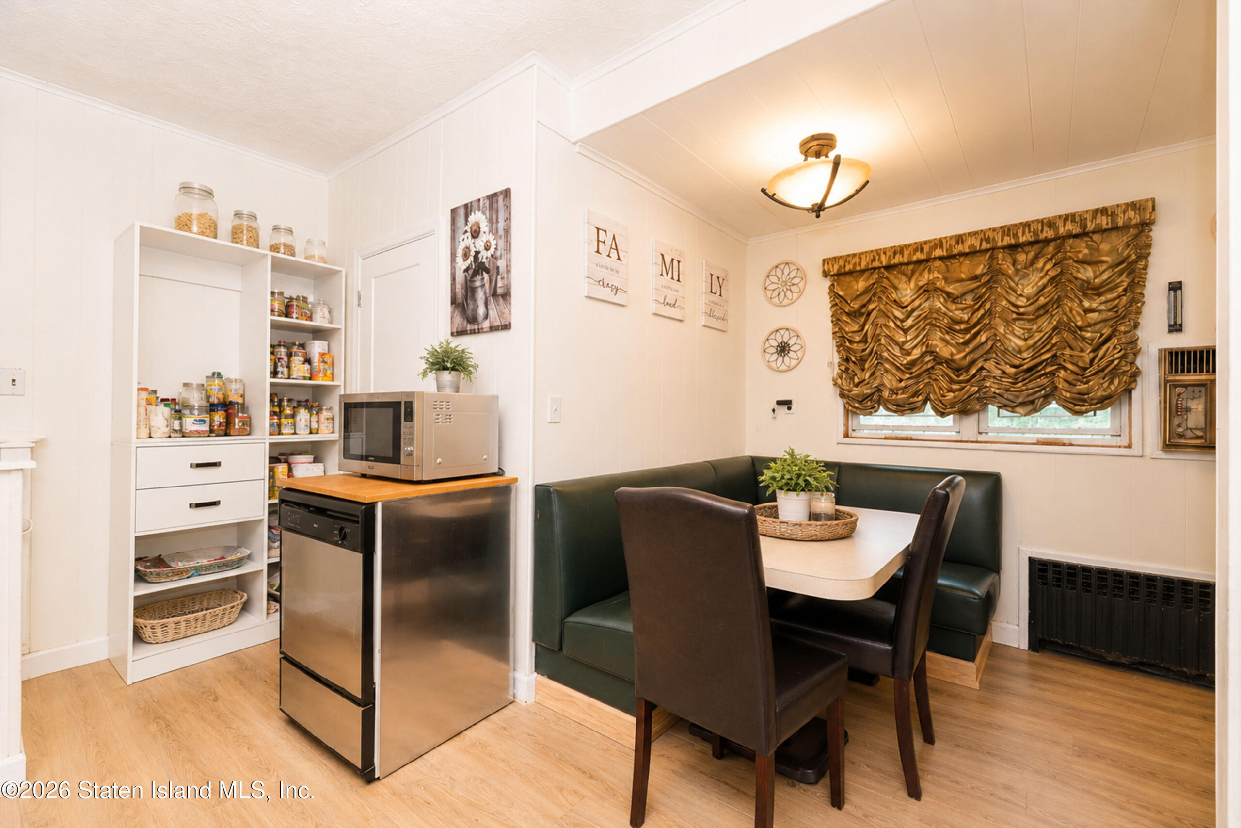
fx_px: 552
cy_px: 414
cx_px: 620
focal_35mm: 16
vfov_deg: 73.8
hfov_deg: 96.7
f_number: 4
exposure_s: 1/10
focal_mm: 16
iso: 64
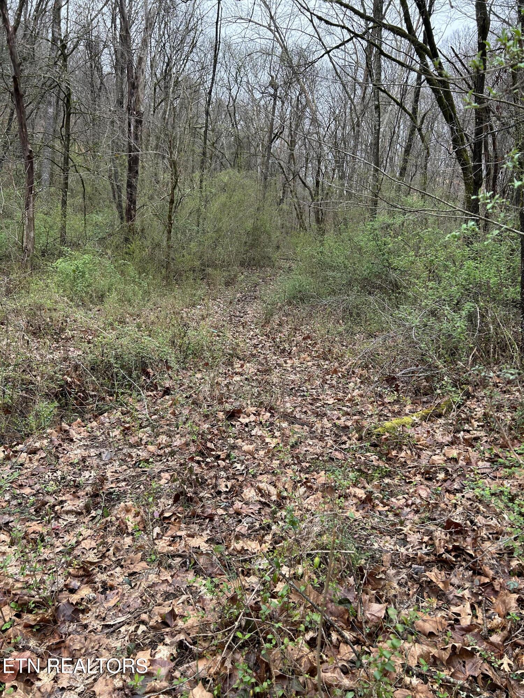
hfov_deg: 53.1
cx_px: 262
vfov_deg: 67.3
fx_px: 525
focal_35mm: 26
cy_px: 349
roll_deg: -7.9
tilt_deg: -8.7
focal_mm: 5.7
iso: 64
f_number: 1.5
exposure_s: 1/161
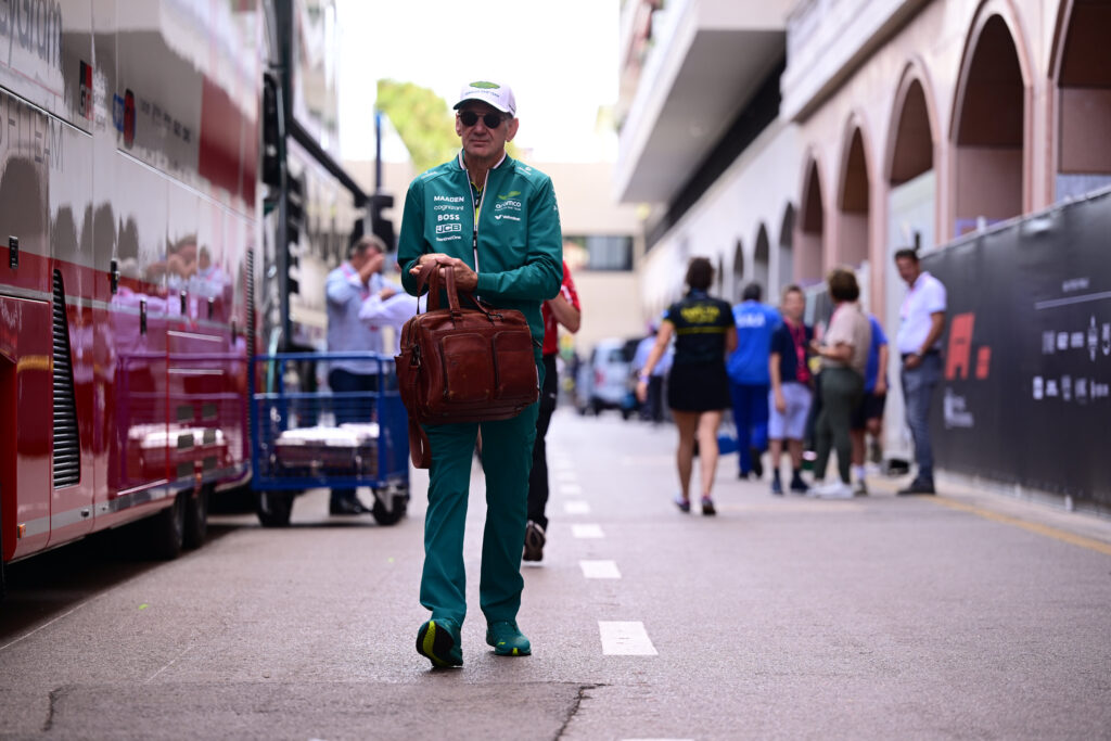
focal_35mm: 120
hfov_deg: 17.1
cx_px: 556
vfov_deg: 11.4
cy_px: 370
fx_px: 3704
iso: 320
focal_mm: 120
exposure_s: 1/640
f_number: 2.8
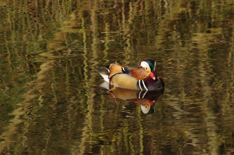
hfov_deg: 6.6
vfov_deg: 4.3
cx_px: 117
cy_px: 78
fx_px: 2044
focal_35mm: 315
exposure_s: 1/320
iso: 1600
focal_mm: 210
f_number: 16
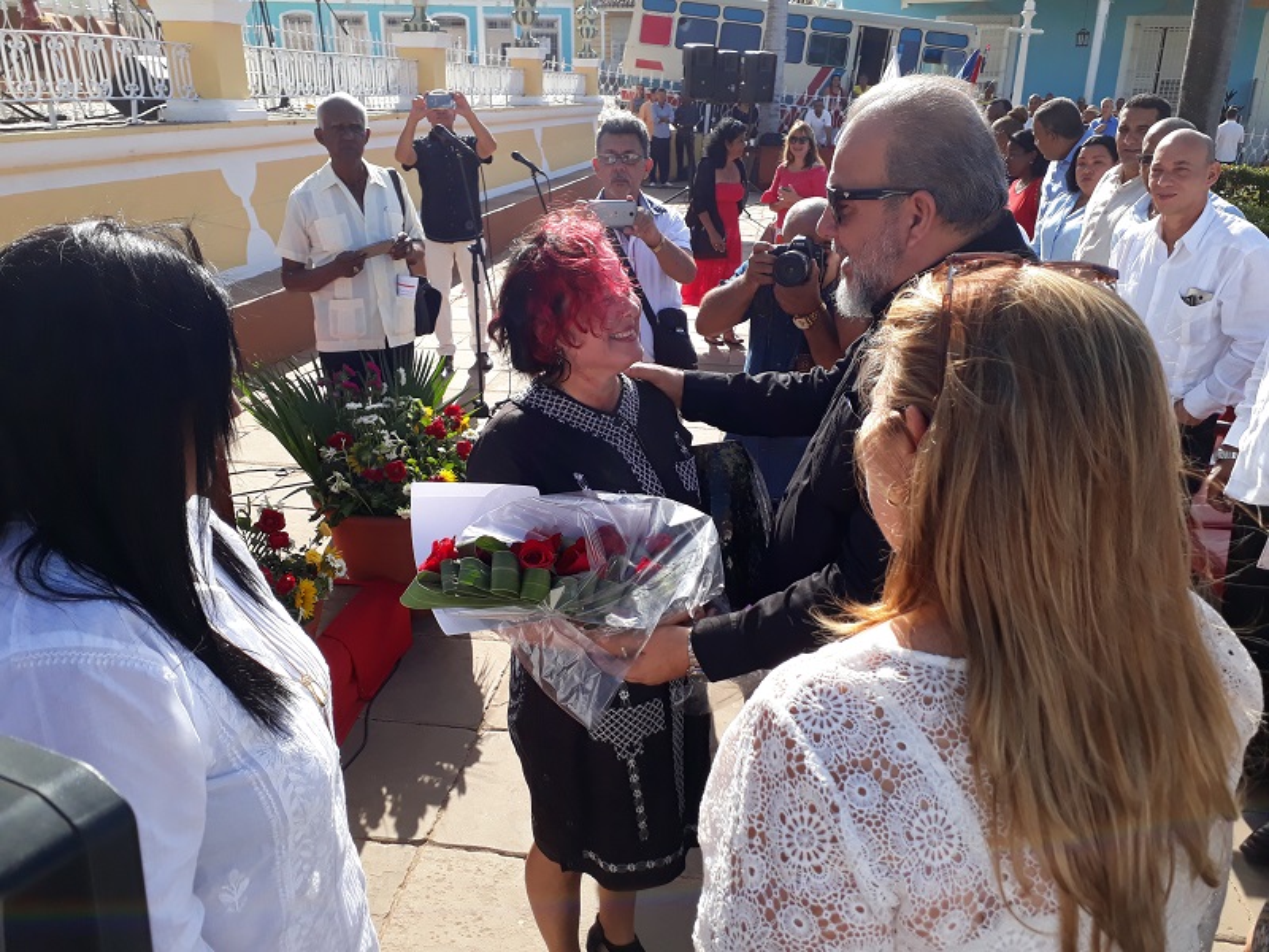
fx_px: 990
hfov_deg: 65.3
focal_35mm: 27
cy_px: 476
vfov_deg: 51.4
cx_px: 634
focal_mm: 3.6
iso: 40
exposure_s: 1/784
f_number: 1.9
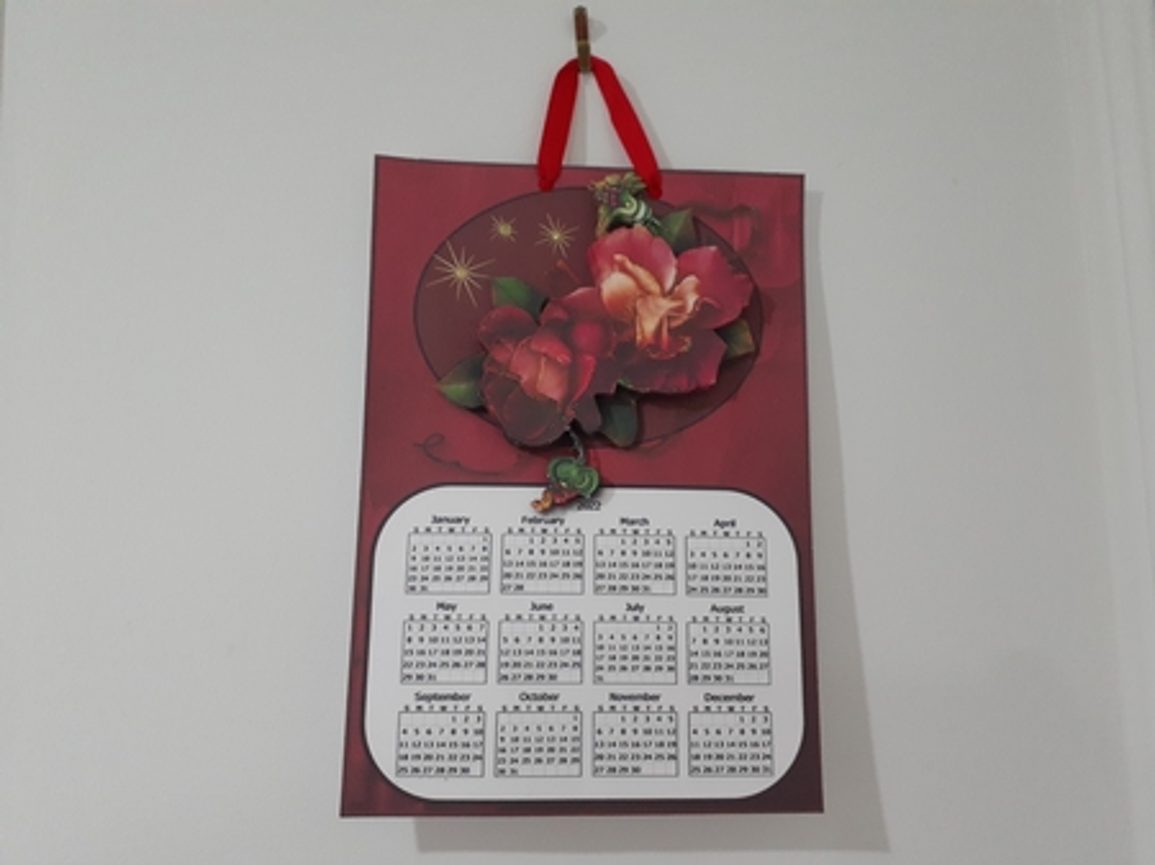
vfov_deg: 51.3
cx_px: 578
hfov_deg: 65.4
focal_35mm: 27
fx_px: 900
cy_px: 432
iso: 320
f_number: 1.9
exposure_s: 1/50
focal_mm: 3.6
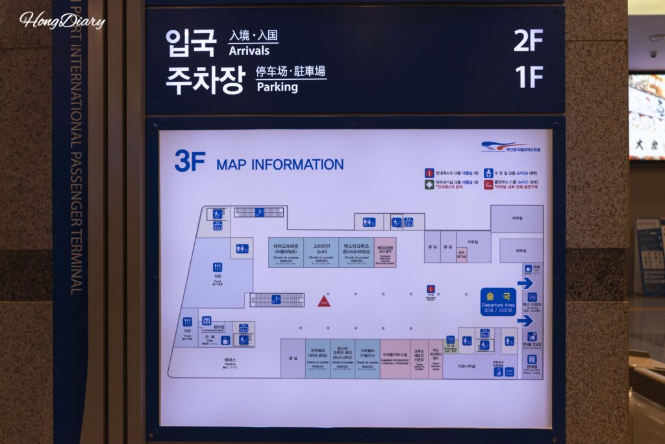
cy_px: 222
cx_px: 332
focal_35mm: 28
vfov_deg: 46.4
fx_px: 517
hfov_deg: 65.5
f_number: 4
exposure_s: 1/160
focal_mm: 28
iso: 400
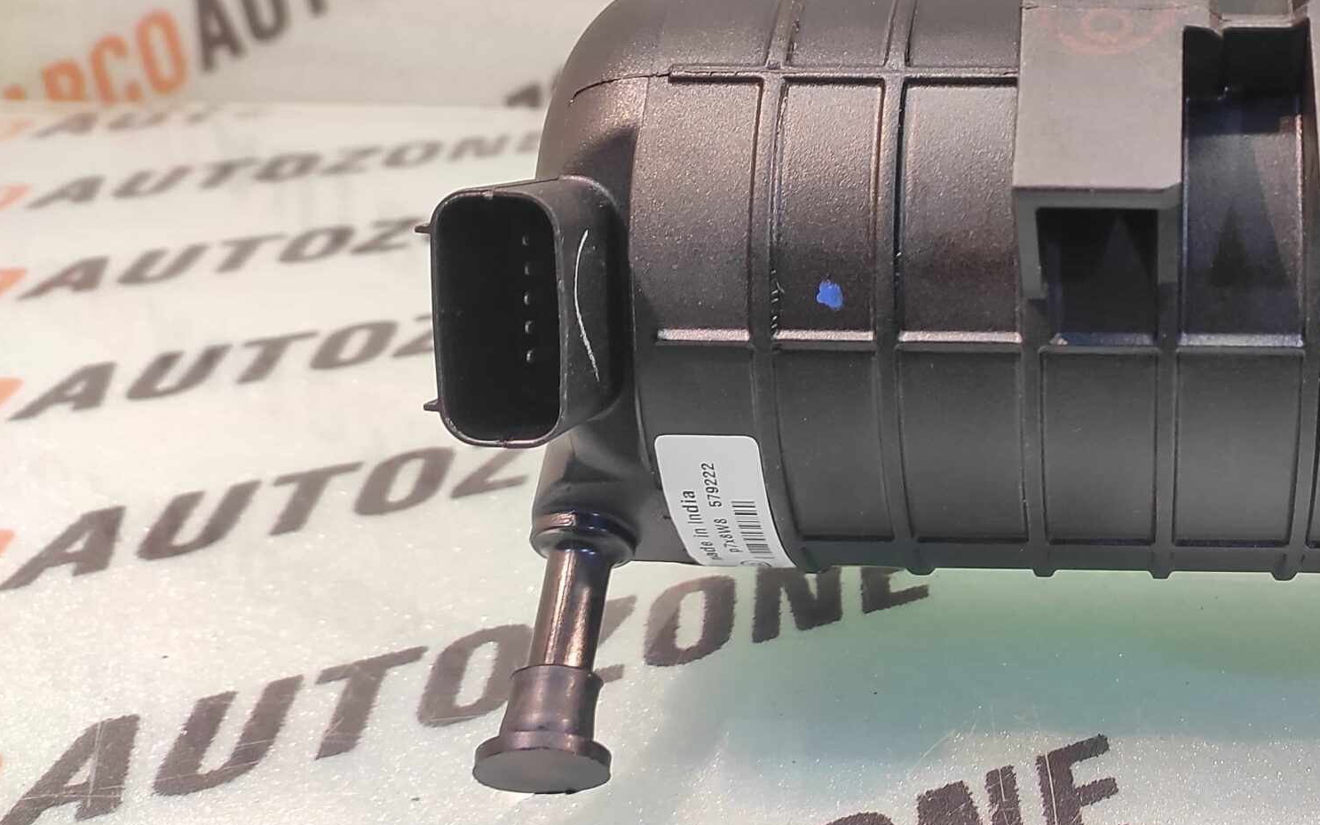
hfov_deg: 55.0
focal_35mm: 31
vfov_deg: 40.5
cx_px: 1133
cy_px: 352
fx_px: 1115
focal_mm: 4.74
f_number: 1.79
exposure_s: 1/33
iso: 359
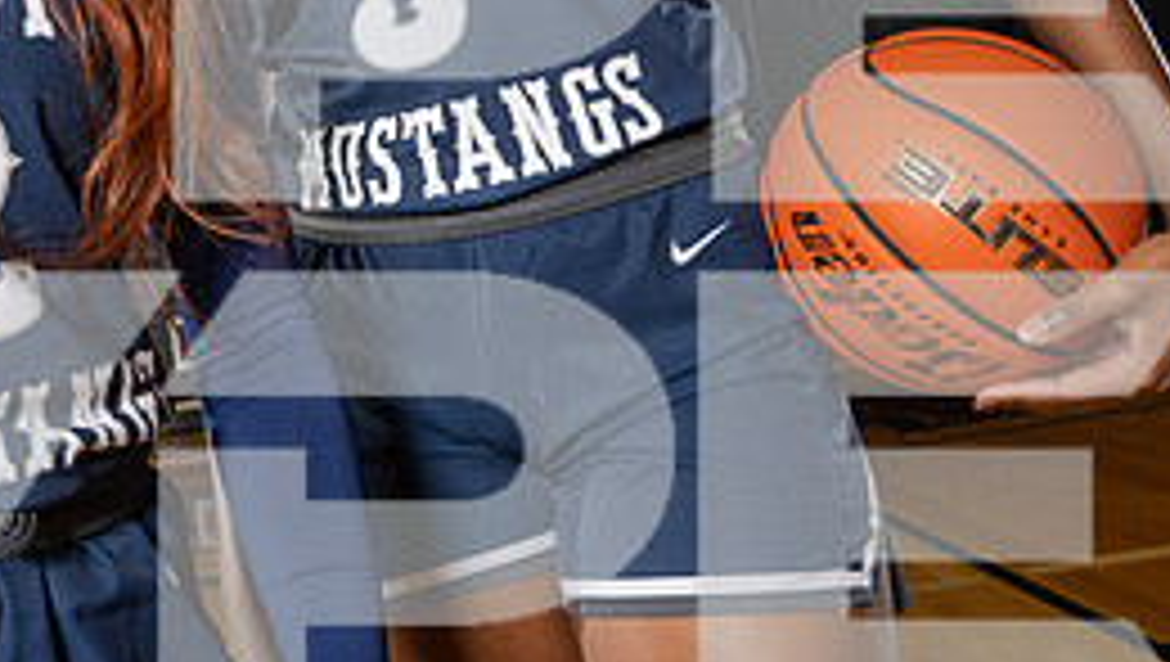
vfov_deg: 20.7
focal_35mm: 56
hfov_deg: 34.8
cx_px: 86
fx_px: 1739
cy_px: -34
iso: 320
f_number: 7.1
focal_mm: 24
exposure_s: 1/250
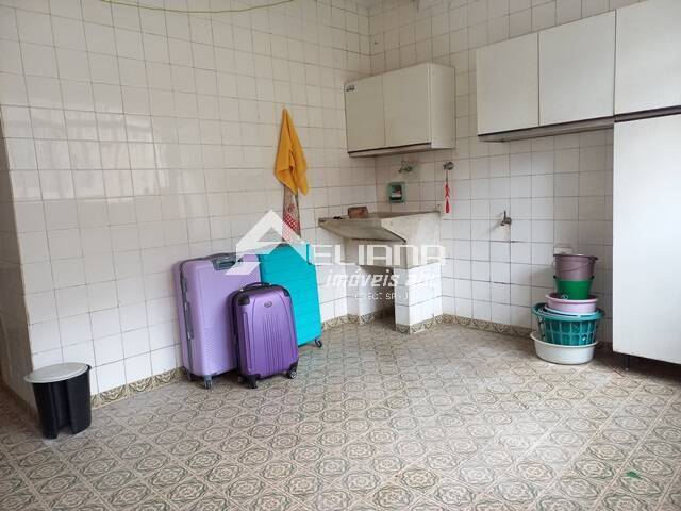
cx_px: 340
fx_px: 492
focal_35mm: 25
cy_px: 256
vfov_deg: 54.9
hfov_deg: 69.4
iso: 160
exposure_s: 1/60
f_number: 1.8
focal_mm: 4.65
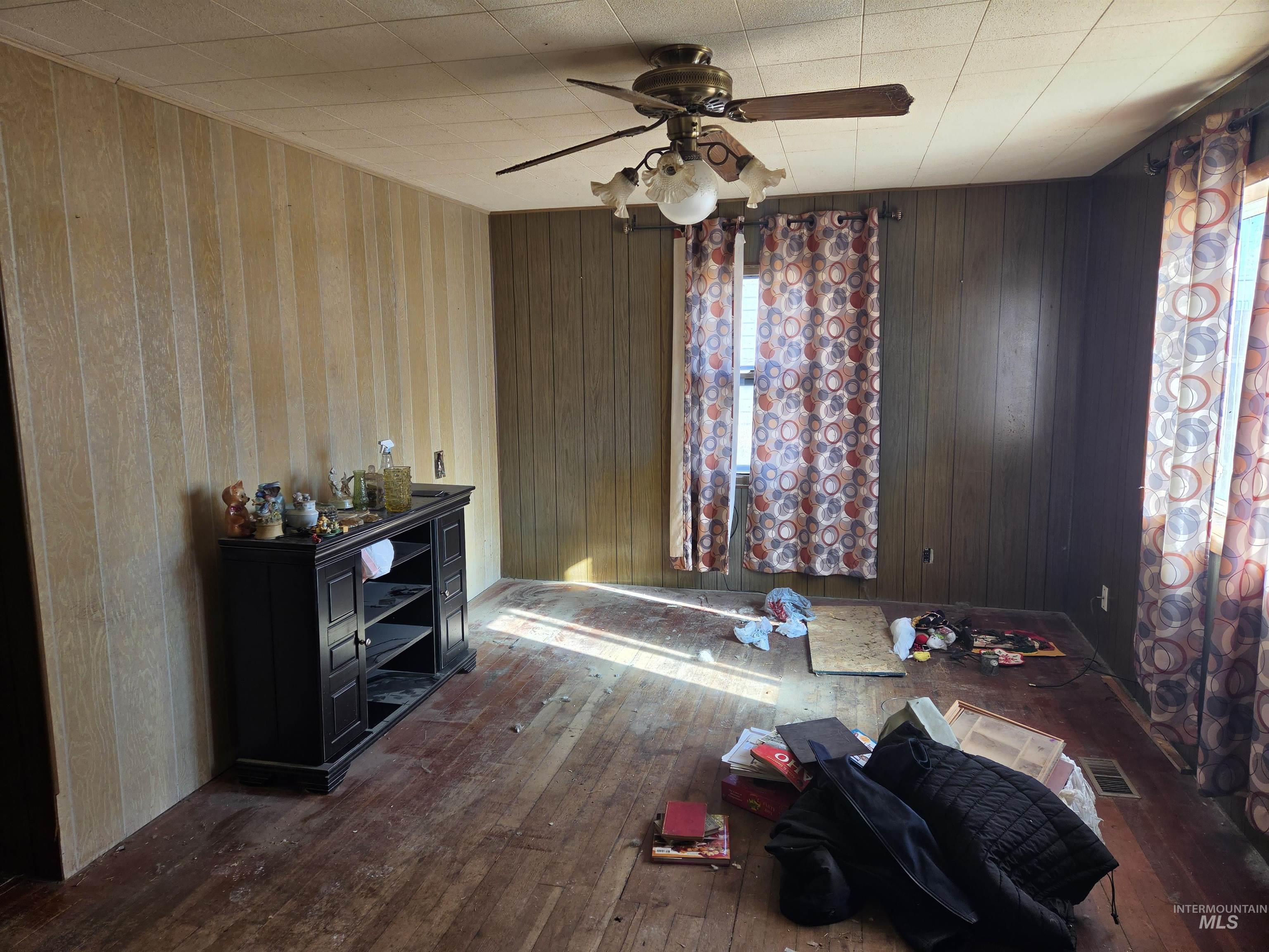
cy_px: 476
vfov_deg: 58.9
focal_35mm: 23
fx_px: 843
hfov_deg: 73.9
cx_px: 634
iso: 64
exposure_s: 1/180
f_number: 1.8
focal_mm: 5.4
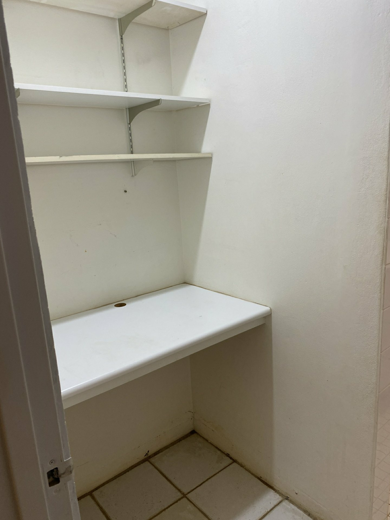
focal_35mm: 26
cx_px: 195
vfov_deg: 67.3
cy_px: 260
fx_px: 391
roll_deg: +3.3
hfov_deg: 53.1
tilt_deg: -12.4
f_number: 1.8
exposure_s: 1/100
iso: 100
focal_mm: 4.25
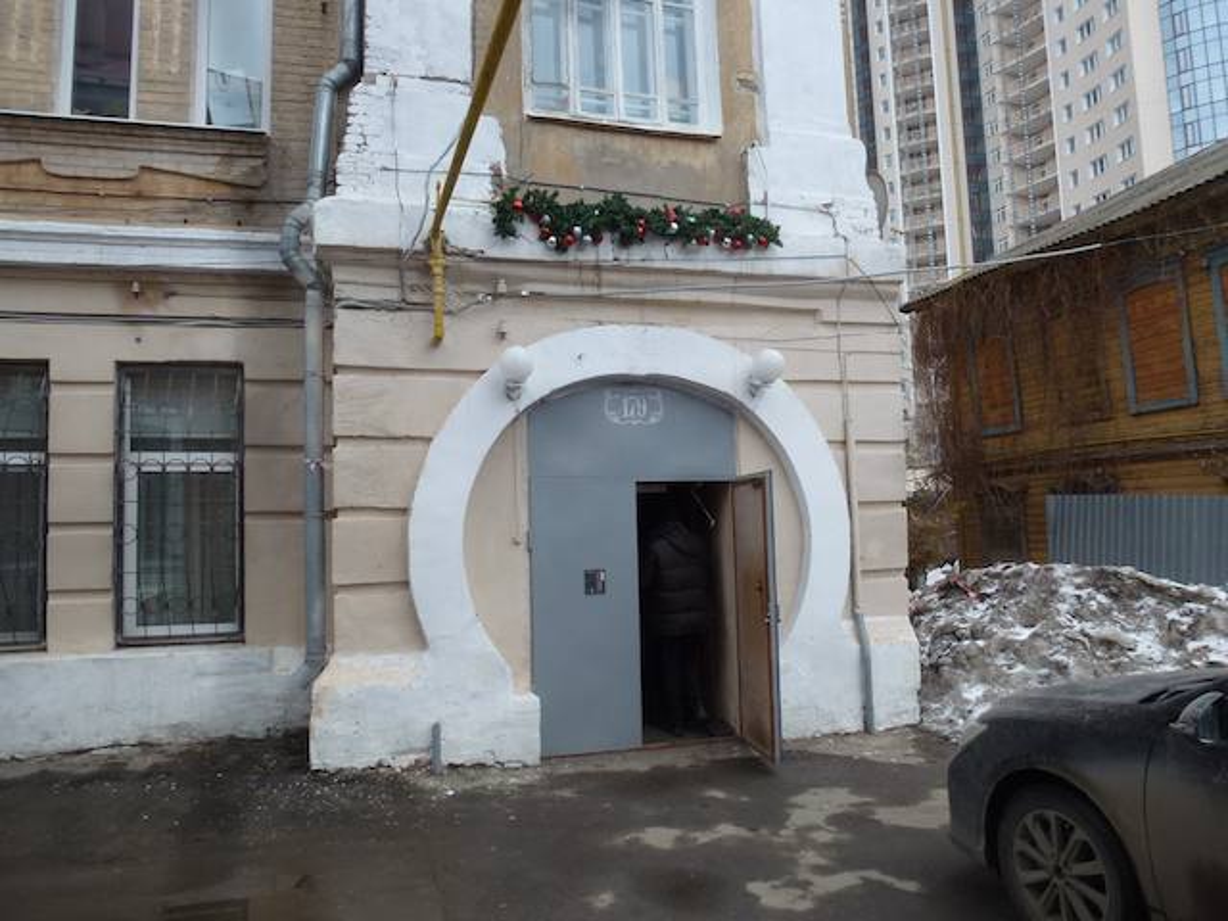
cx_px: 614
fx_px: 851
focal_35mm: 24
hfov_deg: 71.6
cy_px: 460
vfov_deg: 56.8
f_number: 3.3
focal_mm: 4.3
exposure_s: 1/100
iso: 100
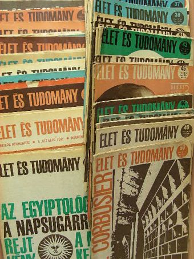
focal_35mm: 48
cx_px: 97
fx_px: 359
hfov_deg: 30.3
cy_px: 130
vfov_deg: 39.6
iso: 132
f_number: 3.5
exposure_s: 1/30.1
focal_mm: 8
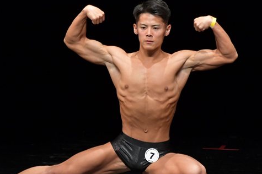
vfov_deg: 1.9
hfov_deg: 2.8
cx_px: 132
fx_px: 5338
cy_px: 94
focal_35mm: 734
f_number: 5.6
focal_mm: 300
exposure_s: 1/400
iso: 3200
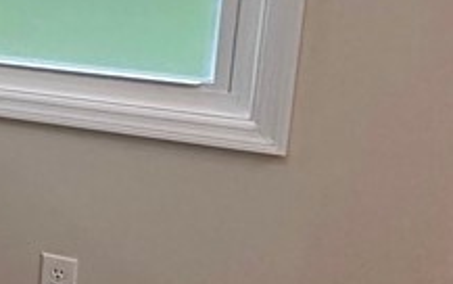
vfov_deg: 18.2
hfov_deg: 21.4
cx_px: -324
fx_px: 865
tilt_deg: -9.1
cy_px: 6
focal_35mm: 70
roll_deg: -0.5
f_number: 2.2
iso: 320
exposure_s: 1/120
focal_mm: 2.22
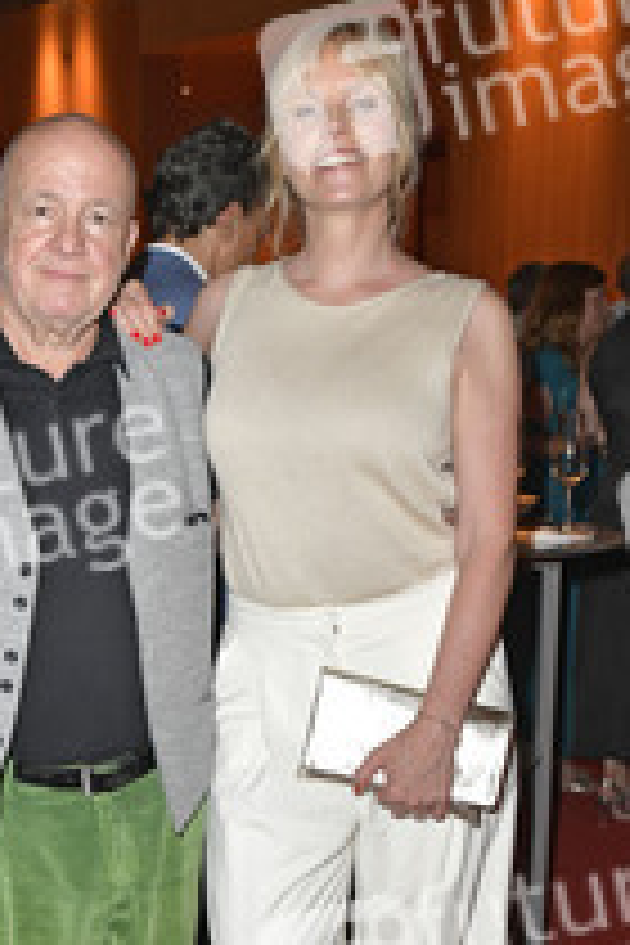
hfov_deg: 22.5
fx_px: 1549
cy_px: 738
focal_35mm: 59
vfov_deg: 33.1
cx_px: 81
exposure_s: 1/160
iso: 1600
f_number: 6.3
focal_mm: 31
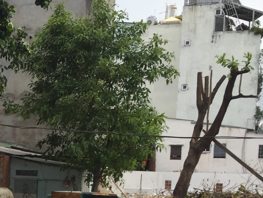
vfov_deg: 14.1
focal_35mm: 101
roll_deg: -3.4
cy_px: 254
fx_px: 768
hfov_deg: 17.9
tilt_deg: -4.8
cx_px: -96
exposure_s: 1/269
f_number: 2.2
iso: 32
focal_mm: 4.15
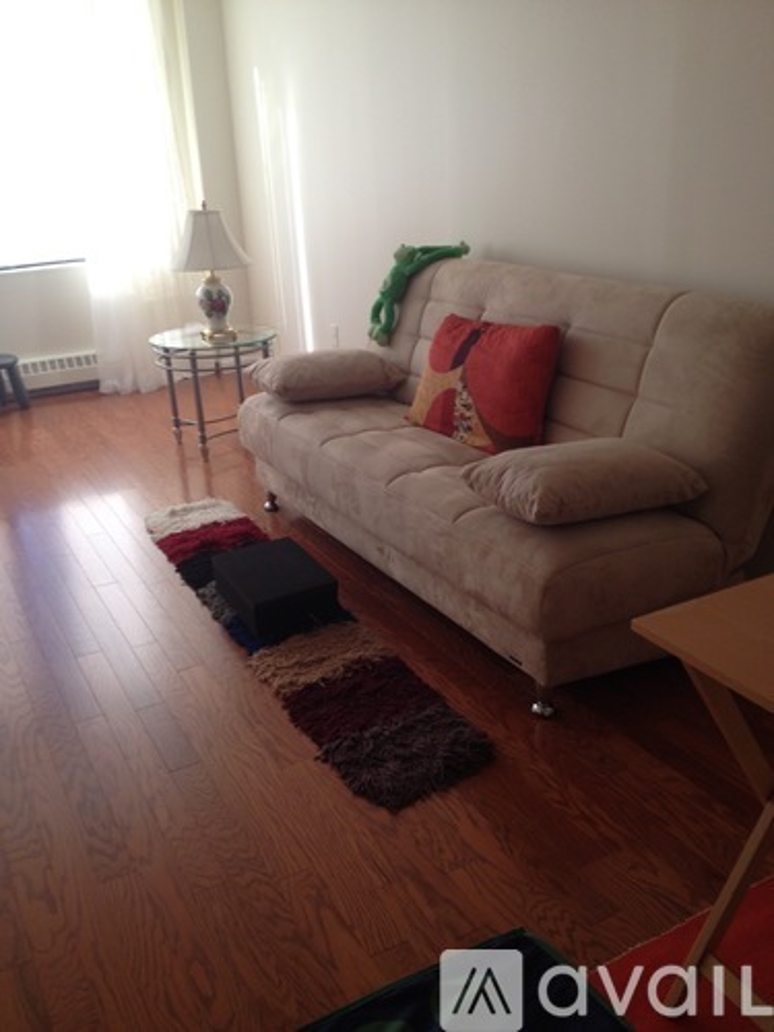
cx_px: 387
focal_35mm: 35
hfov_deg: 40.7
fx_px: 1043
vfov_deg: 52.6
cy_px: 516
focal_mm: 4.28
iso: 64
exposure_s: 1/20
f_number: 2.4
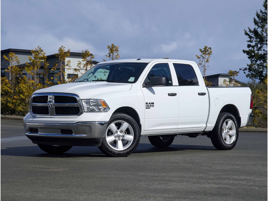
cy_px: 100
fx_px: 821
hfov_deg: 18.5
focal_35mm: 106
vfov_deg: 14.0
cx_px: 134
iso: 44
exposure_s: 1/1305
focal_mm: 19
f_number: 3.5
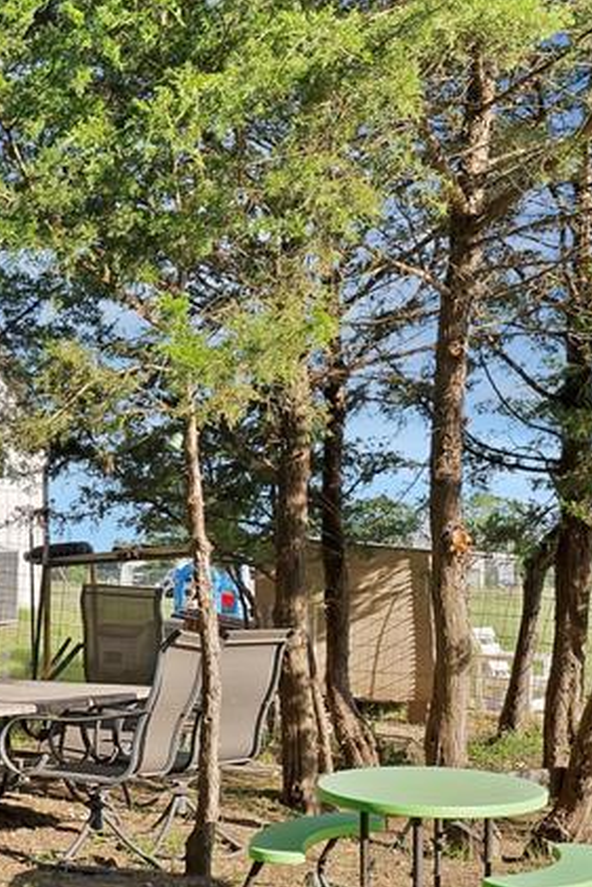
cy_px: 598
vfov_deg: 35.3
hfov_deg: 19.5
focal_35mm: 56
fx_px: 1380
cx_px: -402
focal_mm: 23
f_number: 9
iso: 640
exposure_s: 1/100
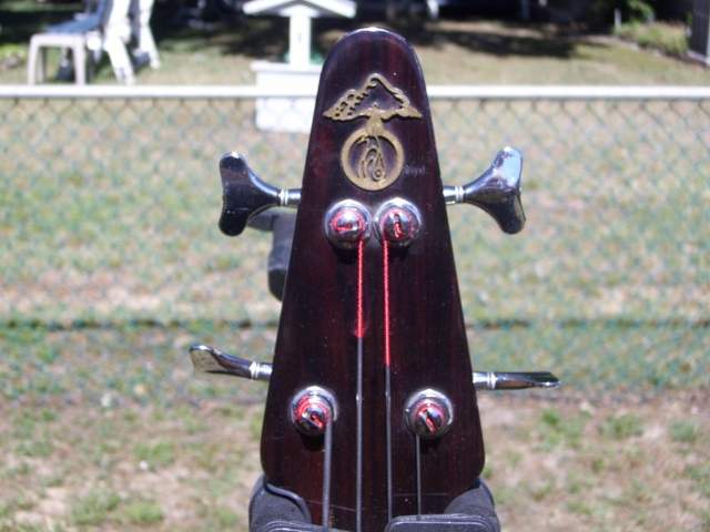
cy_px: 266
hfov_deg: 29.4
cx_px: 355
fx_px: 1354
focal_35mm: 66
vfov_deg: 22.3
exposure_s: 1/400
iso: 80
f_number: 4.1
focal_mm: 11
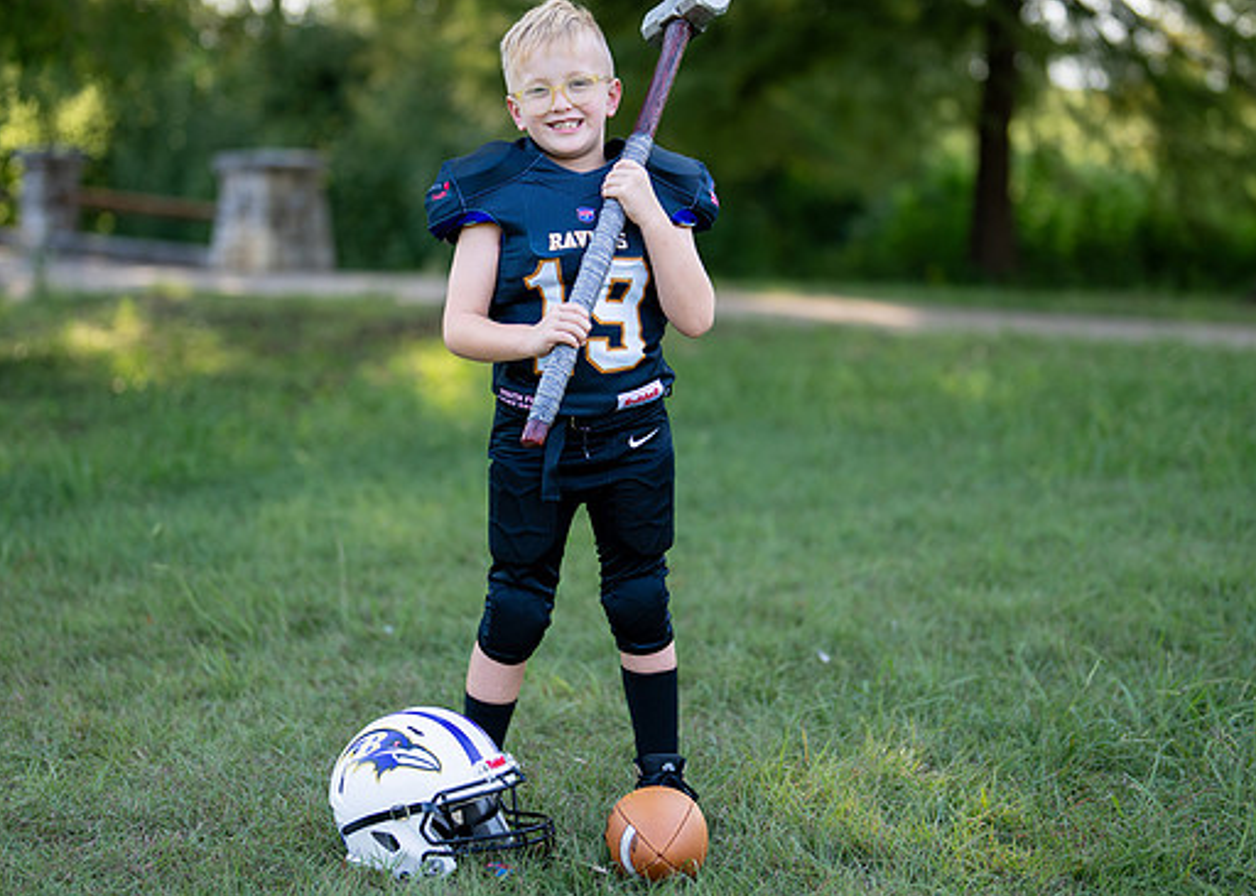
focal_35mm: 73
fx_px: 2602
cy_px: 393
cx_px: 633
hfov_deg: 27.1
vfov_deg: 19.5
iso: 100
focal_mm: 50
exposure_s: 1/1250
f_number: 1.2
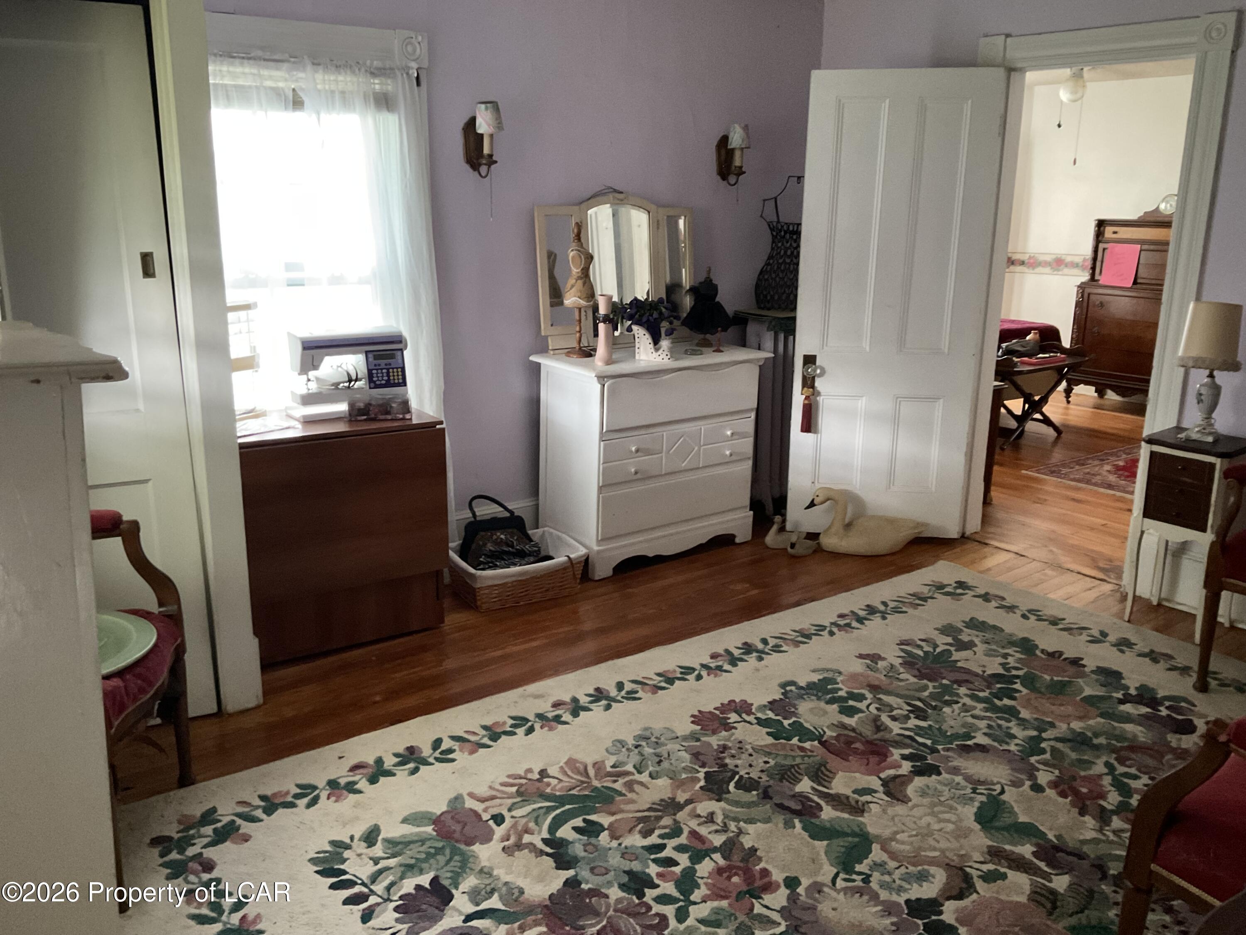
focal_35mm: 29
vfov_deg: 48.2
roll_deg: -0.8
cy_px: 468
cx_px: 623
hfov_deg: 61.7
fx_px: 1044
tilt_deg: -14.5
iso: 320
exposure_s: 1/30
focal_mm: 3
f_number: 1.8
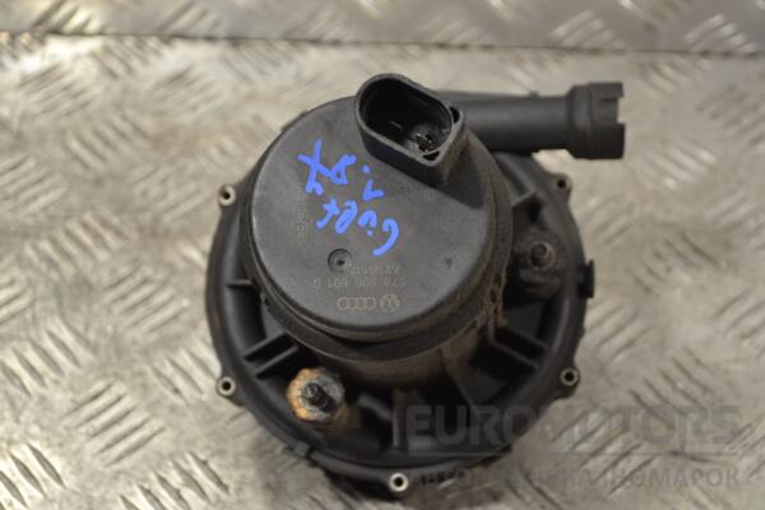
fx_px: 1530
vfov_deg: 18.9
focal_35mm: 72
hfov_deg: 28.1
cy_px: 255
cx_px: 382
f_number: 5.3
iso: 250
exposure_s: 1/30
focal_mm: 48
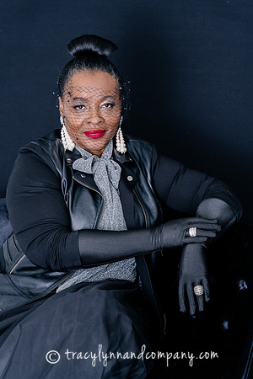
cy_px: 190
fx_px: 1286
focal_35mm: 122
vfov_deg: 16.8
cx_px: 126
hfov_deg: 11.2
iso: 250
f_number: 8
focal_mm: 122
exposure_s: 1/160
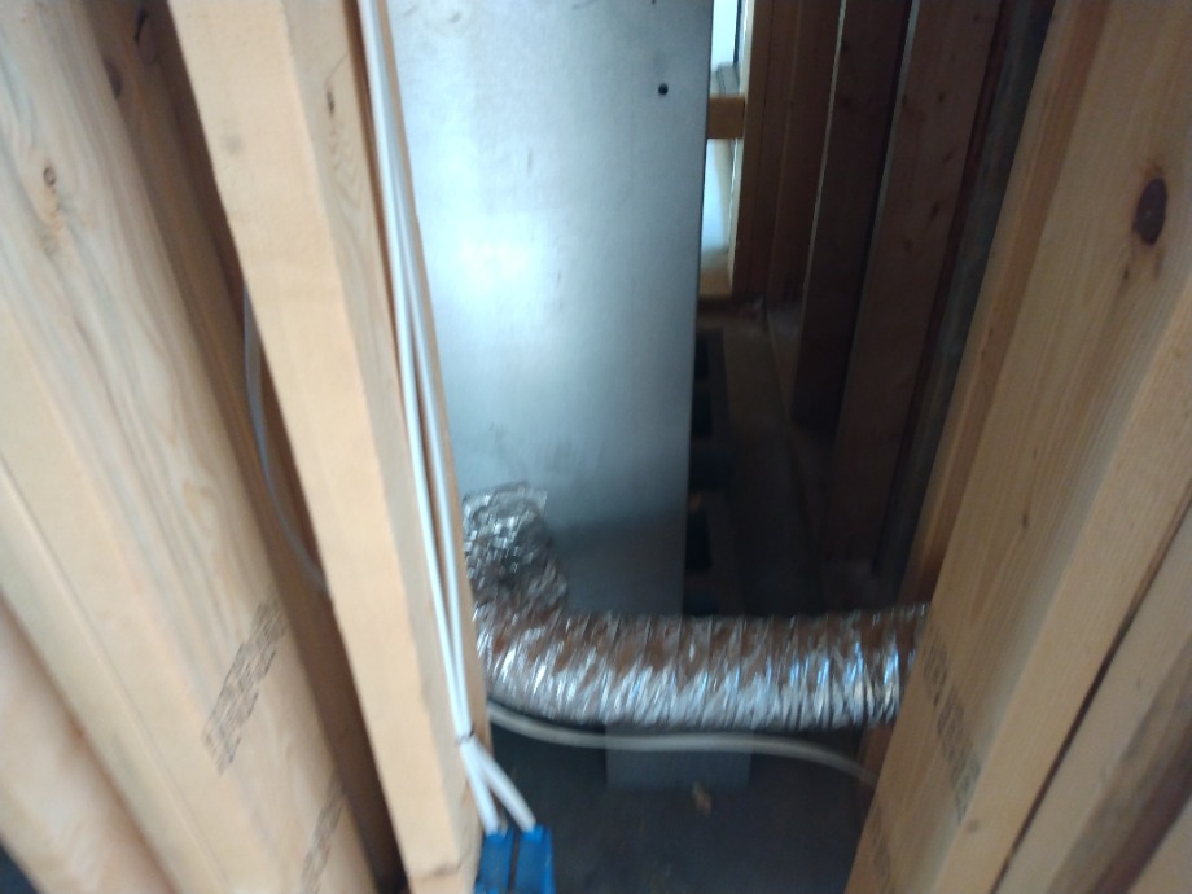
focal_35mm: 20
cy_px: 447
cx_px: 596
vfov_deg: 66.0
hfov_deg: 81.7
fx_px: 689
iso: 331
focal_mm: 3.54
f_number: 2
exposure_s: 1/30
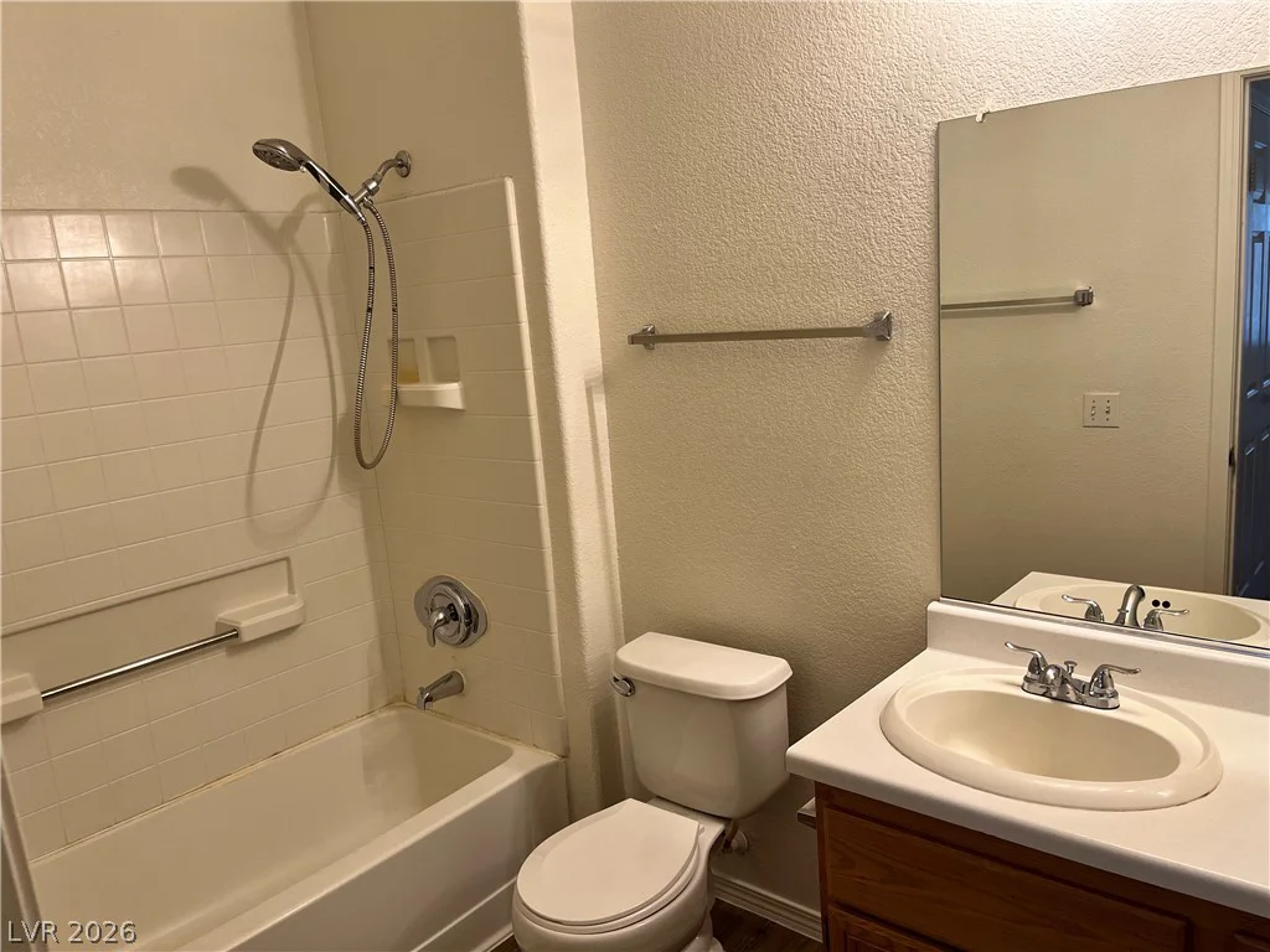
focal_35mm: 26
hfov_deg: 67.3
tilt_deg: -10.8
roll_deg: +5.3
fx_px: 954
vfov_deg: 53.1
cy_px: 476
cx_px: 635
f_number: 1.6
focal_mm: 5.1
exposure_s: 1/120
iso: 125
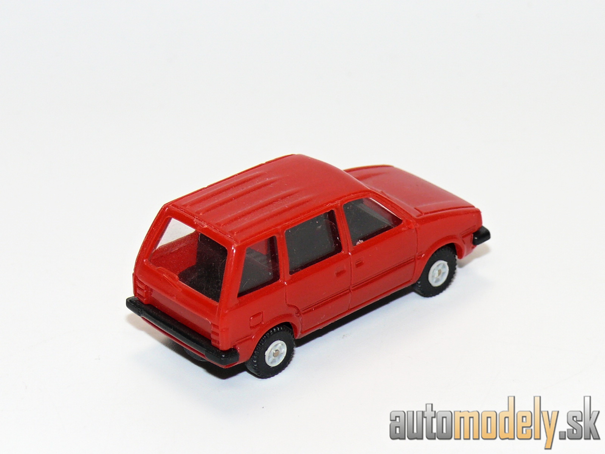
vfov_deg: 10.4
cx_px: 302
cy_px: 227
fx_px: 2499
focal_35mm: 143
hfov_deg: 13.8
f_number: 4
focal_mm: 17
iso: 100
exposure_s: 1/30
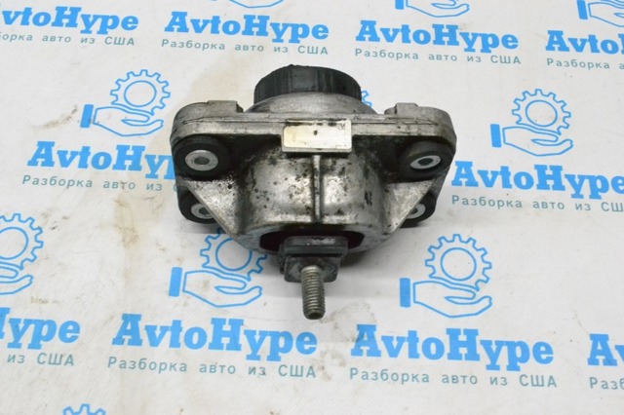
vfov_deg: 31.9
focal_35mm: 42
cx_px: 312
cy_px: 208
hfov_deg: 46.4
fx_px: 728
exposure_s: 1/160
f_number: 11
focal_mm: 28
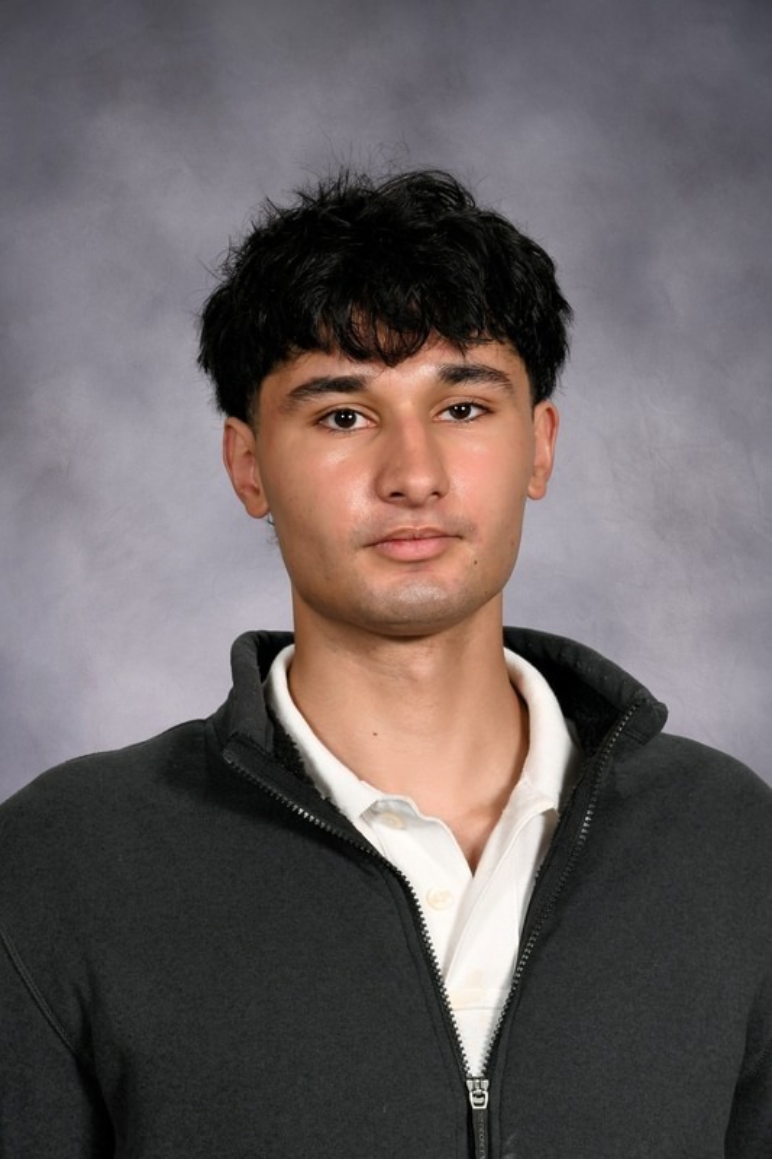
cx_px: 386
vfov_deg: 24.2
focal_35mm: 84
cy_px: 580
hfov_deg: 16.3
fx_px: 2703
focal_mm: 56
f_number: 13
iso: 200
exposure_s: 1/200
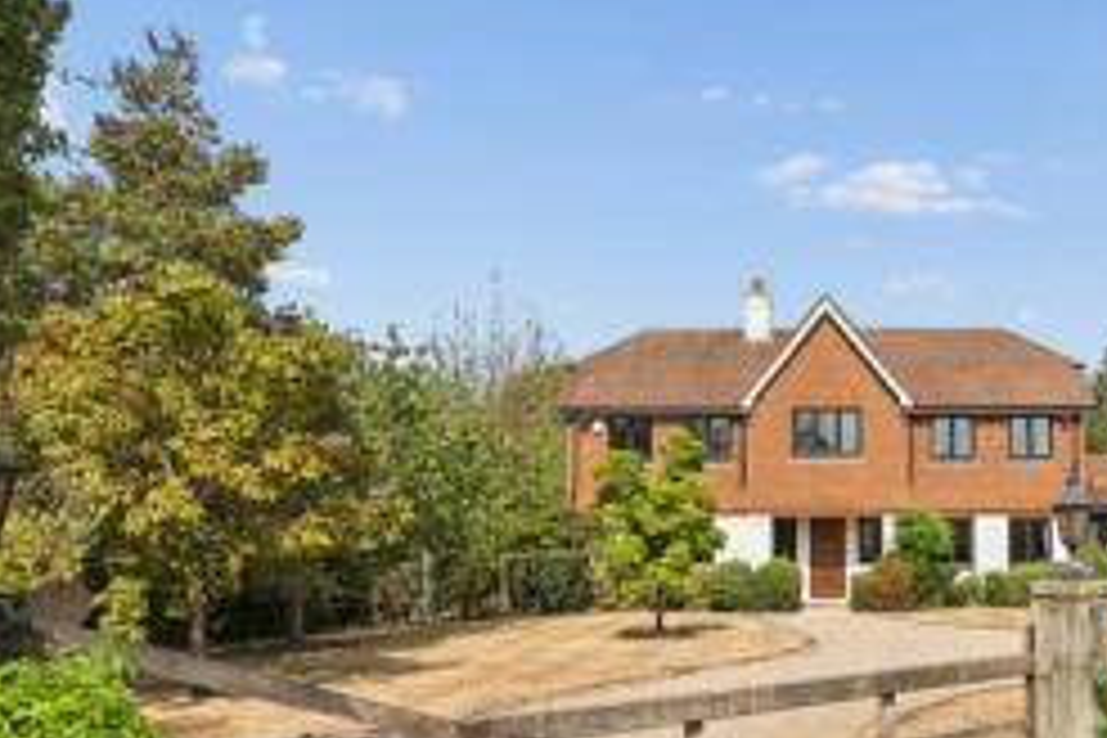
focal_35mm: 31
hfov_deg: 59.8
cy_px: 457
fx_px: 953
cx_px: 657
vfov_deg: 42.0
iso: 320
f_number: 7.1
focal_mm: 16
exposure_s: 1/800
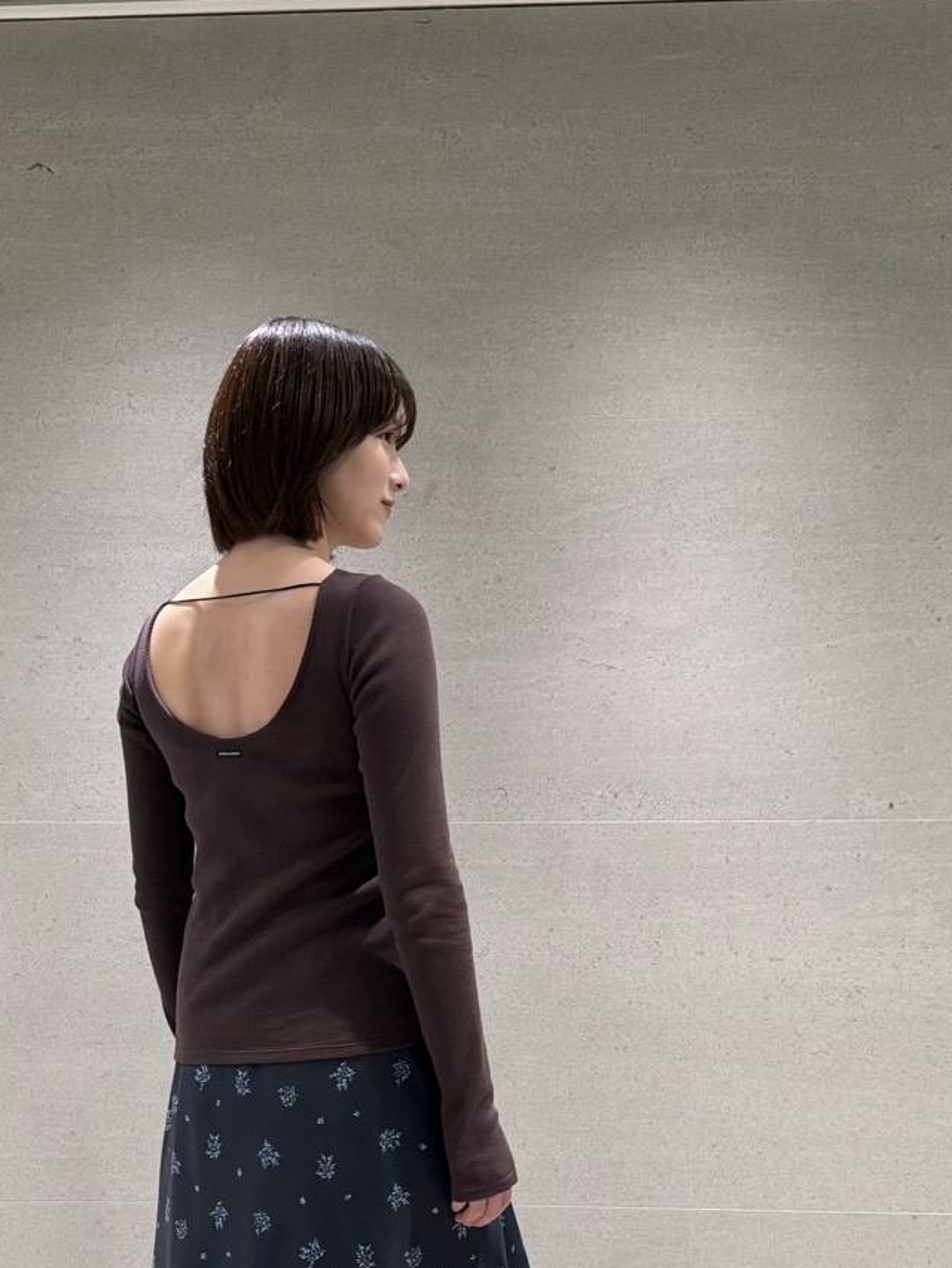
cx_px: 351
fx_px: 1320
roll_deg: -0.4
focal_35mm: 36
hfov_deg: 39.4
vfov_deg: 49.9
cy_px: 898
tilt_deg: -3.0
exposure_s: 1/100
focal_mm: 6.76
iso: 400
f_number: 1.78
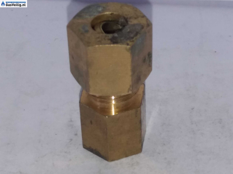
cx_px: 116
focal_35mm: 28
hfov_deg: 63.4
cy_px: 87
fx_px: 188
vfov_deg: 49.7
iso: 64
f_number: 1.9
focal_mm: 3.7
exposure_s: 1/384
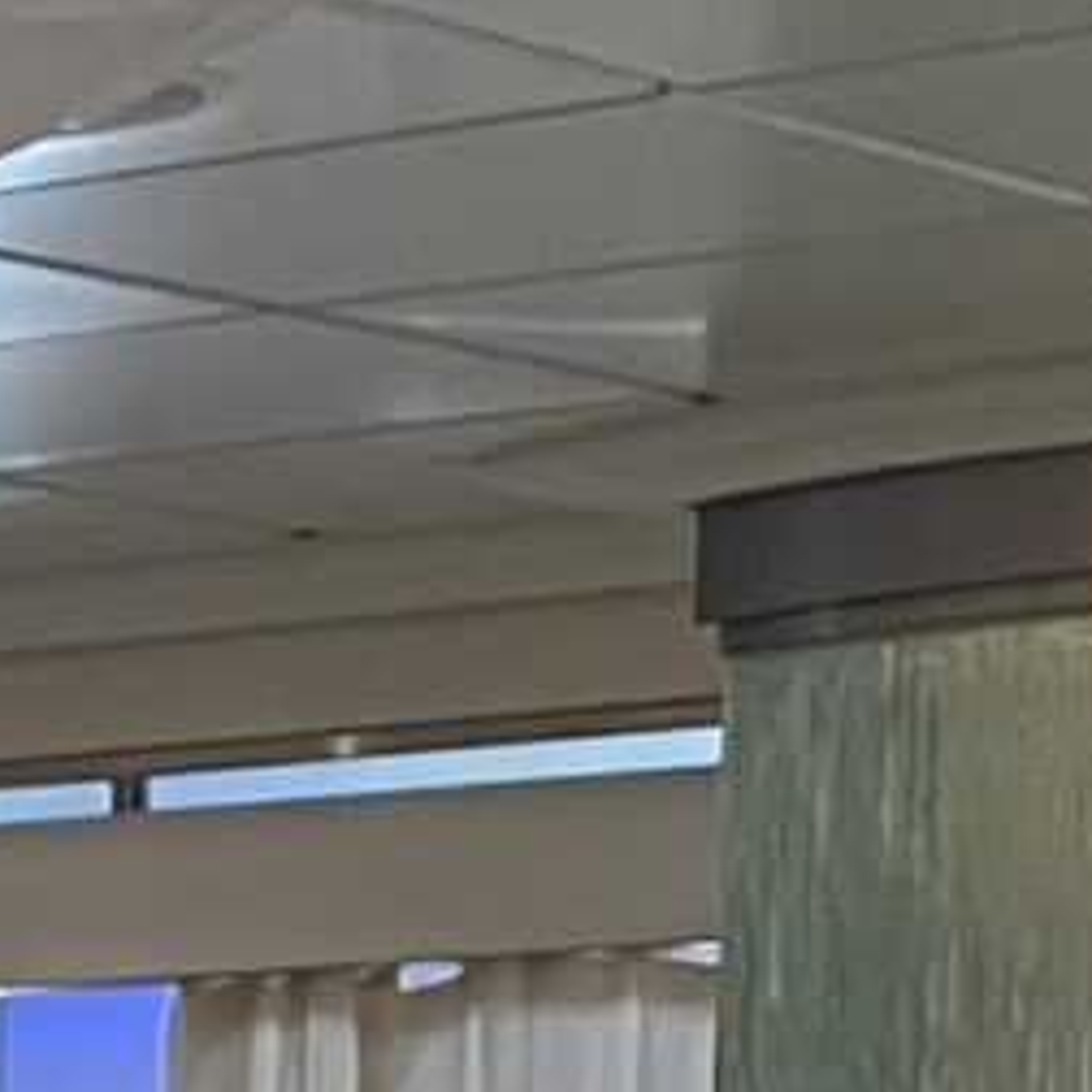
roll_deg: +0.3
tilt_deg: -1.3
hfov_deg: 6.4
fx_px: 8316
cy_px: 2314
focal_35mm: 233
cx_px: -3003
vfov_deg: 7.2
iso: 125
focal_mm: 4.2
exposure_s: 1/60
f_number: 1.6
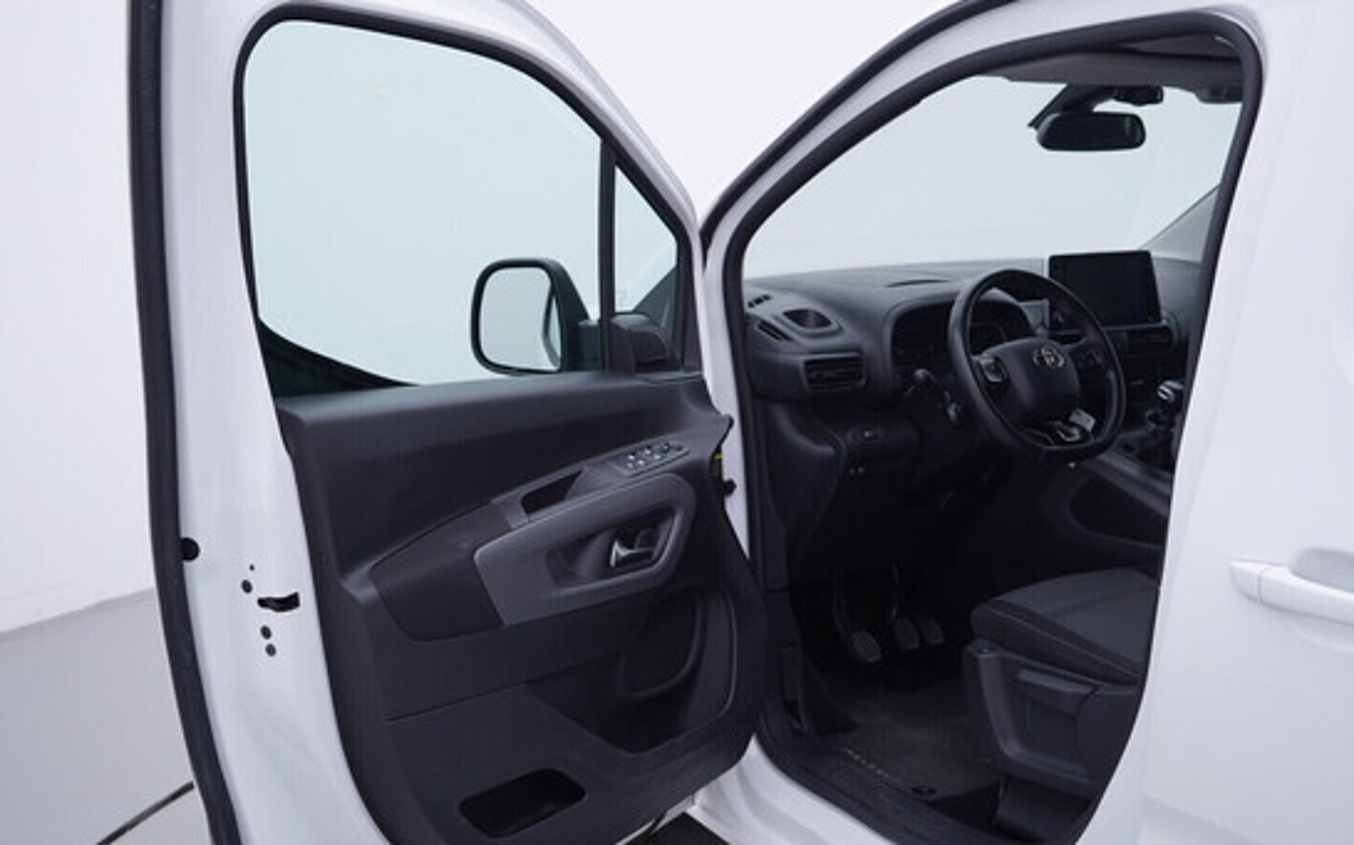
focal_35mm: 37
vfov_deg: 34.4
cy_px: 450
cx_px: 677
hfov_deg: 52.8
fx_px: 1365
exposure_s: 1/80
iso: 125
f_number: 4
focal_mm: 24
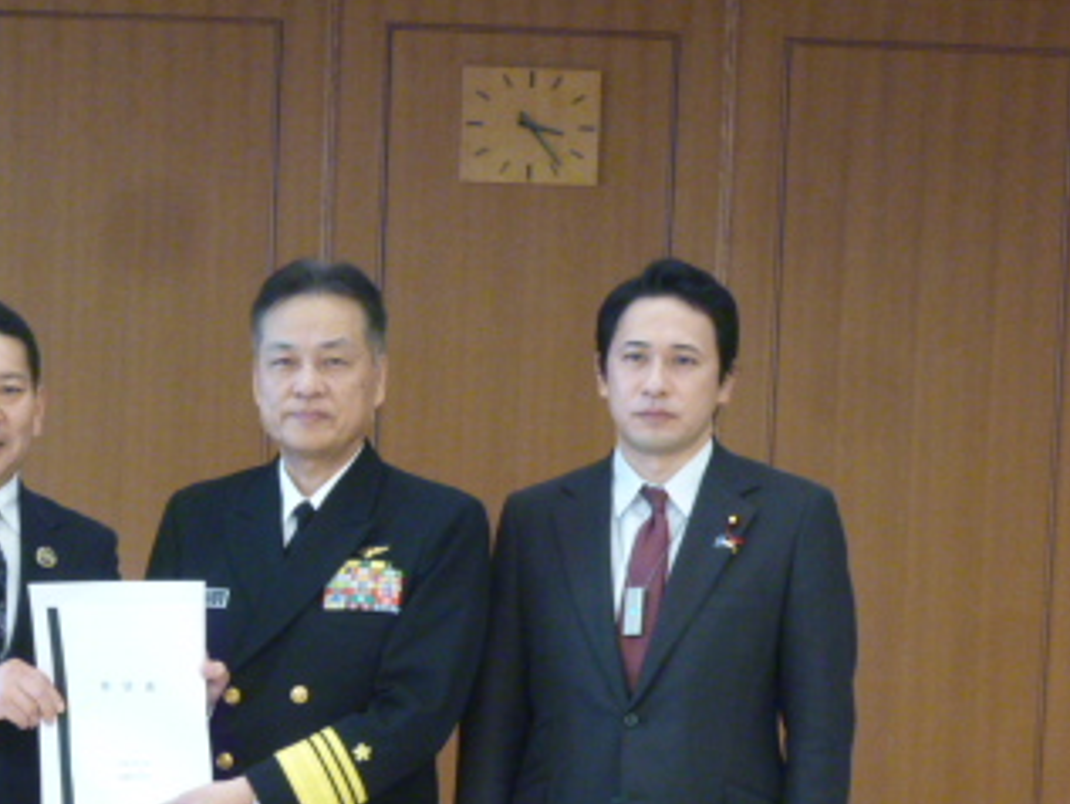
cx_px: 422
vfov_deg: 14.6
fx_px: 3123
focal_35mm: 101
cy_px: 642
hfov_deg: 19.4
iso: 400
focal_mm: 8.9
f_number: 4
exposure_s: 1/30
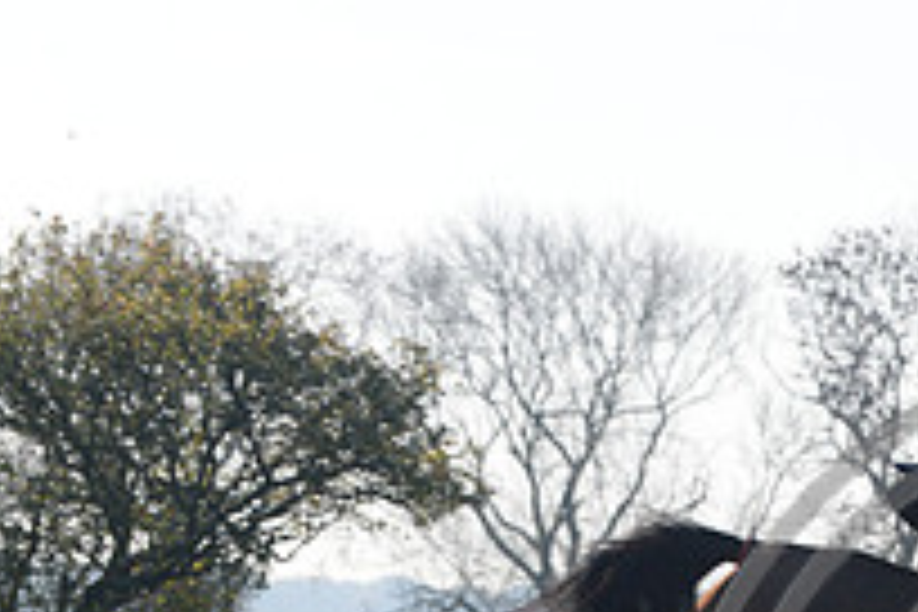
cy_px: 756
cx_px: 1084
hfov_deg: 4.5
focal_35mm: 454
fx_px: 11576
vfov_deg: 3.0
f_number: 8
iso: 1000
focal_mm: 160
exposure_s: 1/1250
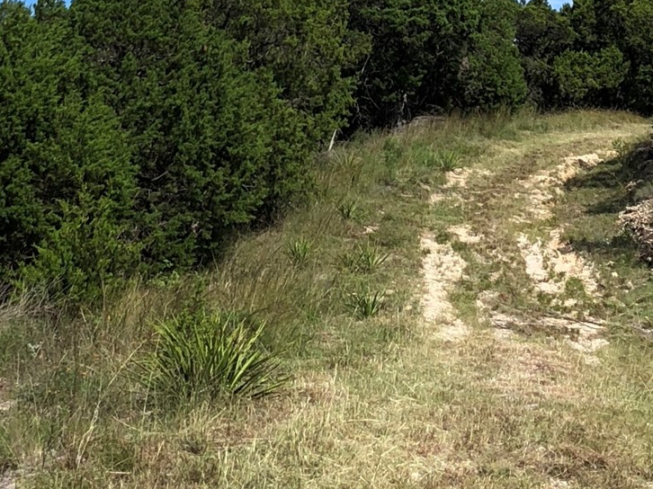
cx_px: 323
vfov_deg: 17.0
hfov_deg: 24.7
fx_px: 1490
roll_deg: -2.0
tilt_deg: +17.1
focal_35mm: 79
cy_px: -226
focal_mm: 4
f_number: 1.8
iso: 20
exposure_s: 1/2024
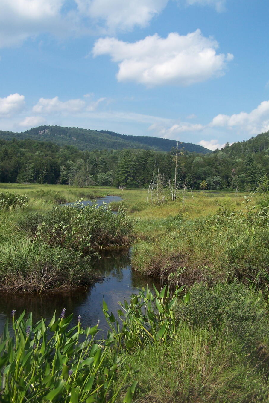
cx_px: 138
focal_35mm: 40
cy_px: 201
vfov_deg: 48.5
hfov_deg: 33.4
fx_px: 448
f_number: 4
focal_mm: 6.3
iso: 80
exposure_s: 1/800
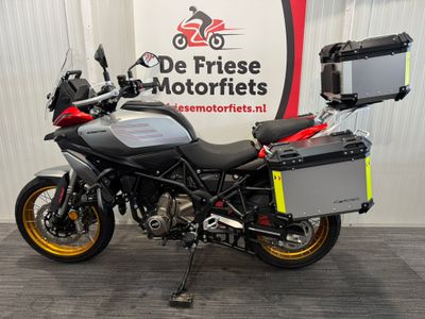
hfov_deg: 71.6
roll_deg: +0.3
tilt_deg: -16.8
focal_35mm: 24
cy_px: 160
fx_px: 295
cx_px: 212
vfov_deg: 56.8
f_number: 1.78
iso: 250
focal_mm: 6.76
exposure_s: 1/50
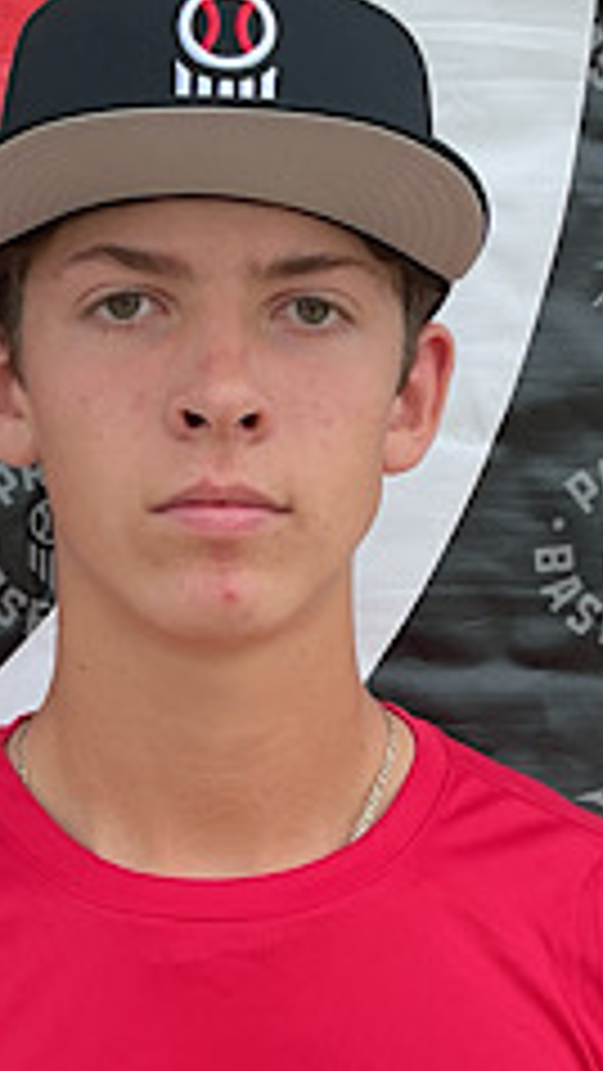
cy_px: 783
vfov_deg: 38.3
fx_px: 1505
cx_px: 202
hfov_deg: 22.6
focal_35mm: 53
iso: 16
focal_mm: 3
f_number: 1.8
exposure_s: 1/403
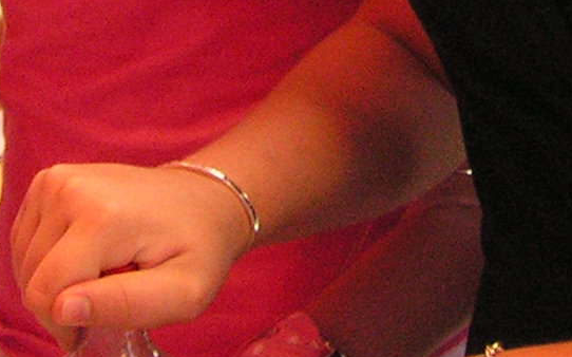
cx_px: 474
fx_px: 2633
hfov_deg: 12.3
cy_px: -395
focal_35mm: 169
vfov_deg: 7.4
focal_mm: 6.3
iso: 160
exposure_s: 1/40
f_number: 2.8
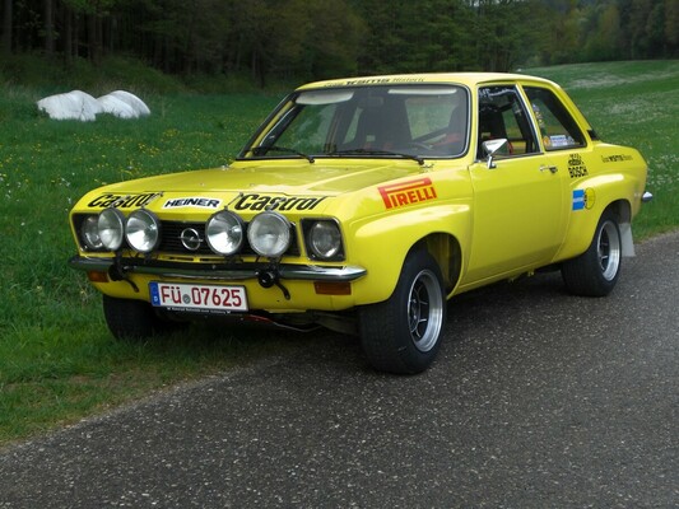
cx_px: 340
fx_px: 1236
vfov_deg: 23.3
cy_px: 254
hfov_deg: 30.7
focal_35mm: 63
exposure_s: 1/60
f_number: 4
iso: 50
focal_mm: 10.4
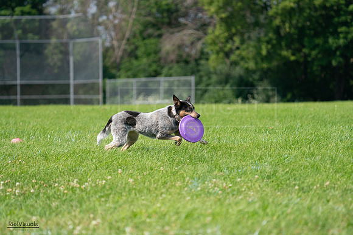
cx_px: 176
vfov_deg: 5.9
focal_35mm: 234
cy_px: 118
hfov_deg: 8.8
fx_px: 2295
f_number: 5.6
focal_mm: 234
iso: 1250
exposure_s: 1/4000
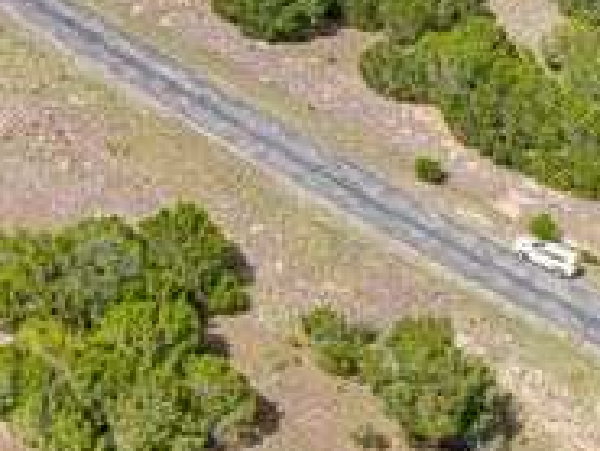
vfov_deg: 17.8
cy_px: 238
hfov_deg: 19.6
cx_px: -363
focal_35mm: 83
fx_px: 1440
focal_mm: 12.29
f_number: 2.8
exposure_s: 1/320
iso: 100
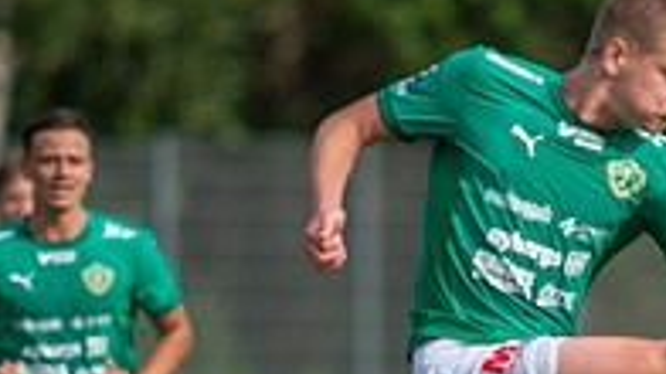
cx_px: 598
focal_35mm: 1304
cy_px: 422
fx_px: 23016
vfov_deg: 0.9
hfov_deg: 1.7
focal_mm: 420
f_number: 4
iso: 200
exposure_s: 1/1250
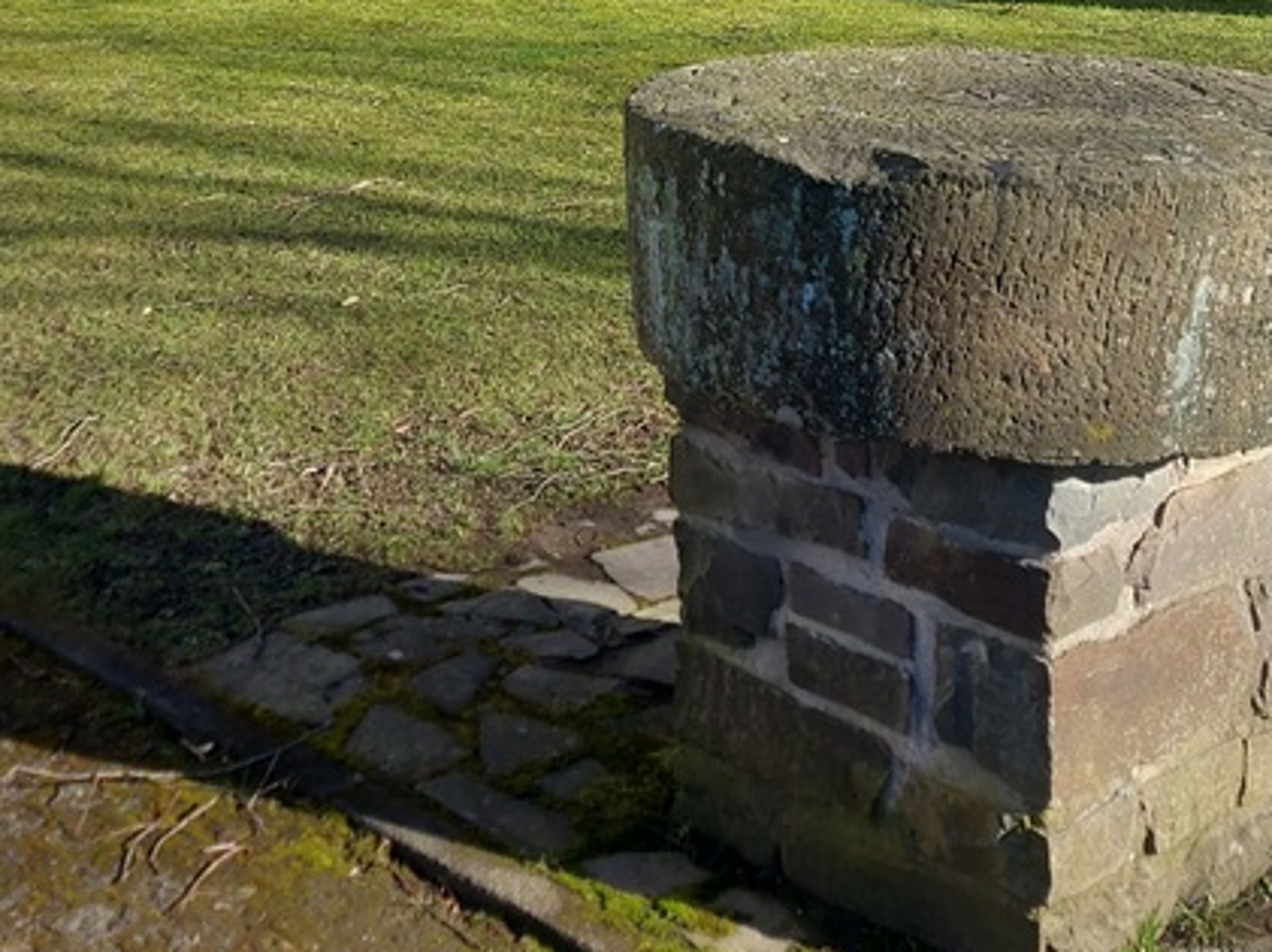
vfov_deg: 23.2
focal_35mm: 58
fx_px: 2129
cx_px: 509
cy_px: -175
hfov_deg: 33.2
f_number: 1.8
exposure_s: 1/506
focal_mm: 5.23
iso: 32
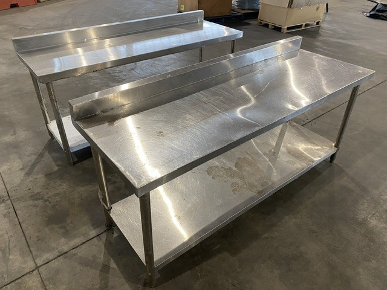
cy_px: 145
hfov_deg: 67.3
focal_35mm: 26
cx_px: 194
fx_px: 291
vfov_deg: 53.1
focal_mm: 4.25
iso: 160
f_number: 1.8
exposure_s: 1/50
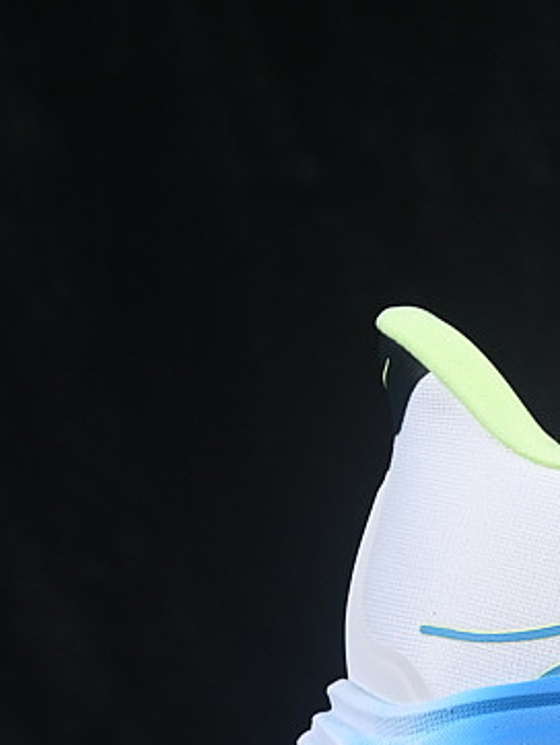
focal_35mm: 215
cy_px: 475
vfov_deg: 9.2
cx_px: 1040
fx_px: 4632
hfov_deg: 6.7
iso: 160
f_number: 8
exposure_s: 1/80
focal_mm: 50
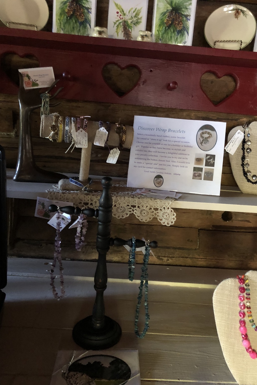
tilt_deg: -12.7
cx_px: 138
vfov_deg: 61.9
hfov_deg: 43.6
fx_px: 321
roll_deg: -5.3
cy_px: 198
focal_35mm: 30
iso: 125
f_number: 1.8
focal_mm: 3.99
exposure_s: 1/4
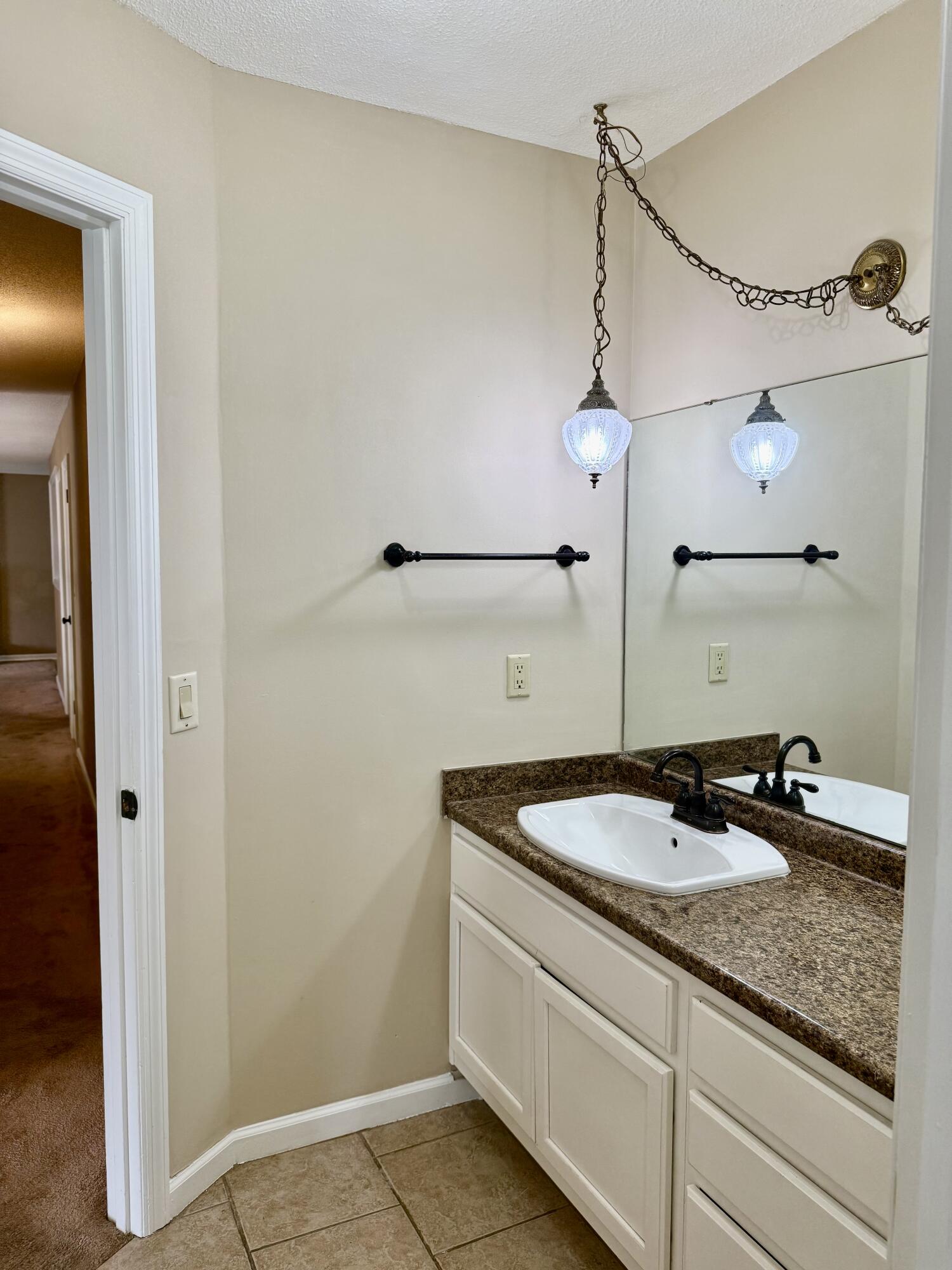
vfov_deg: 71.6
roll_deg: -1.2
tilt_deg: -4.6
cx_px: 476
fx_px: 880
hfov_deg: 56.8
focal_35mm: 24
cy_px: 635
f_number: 1.78
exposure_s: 1/139
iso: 125
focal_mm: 6.76
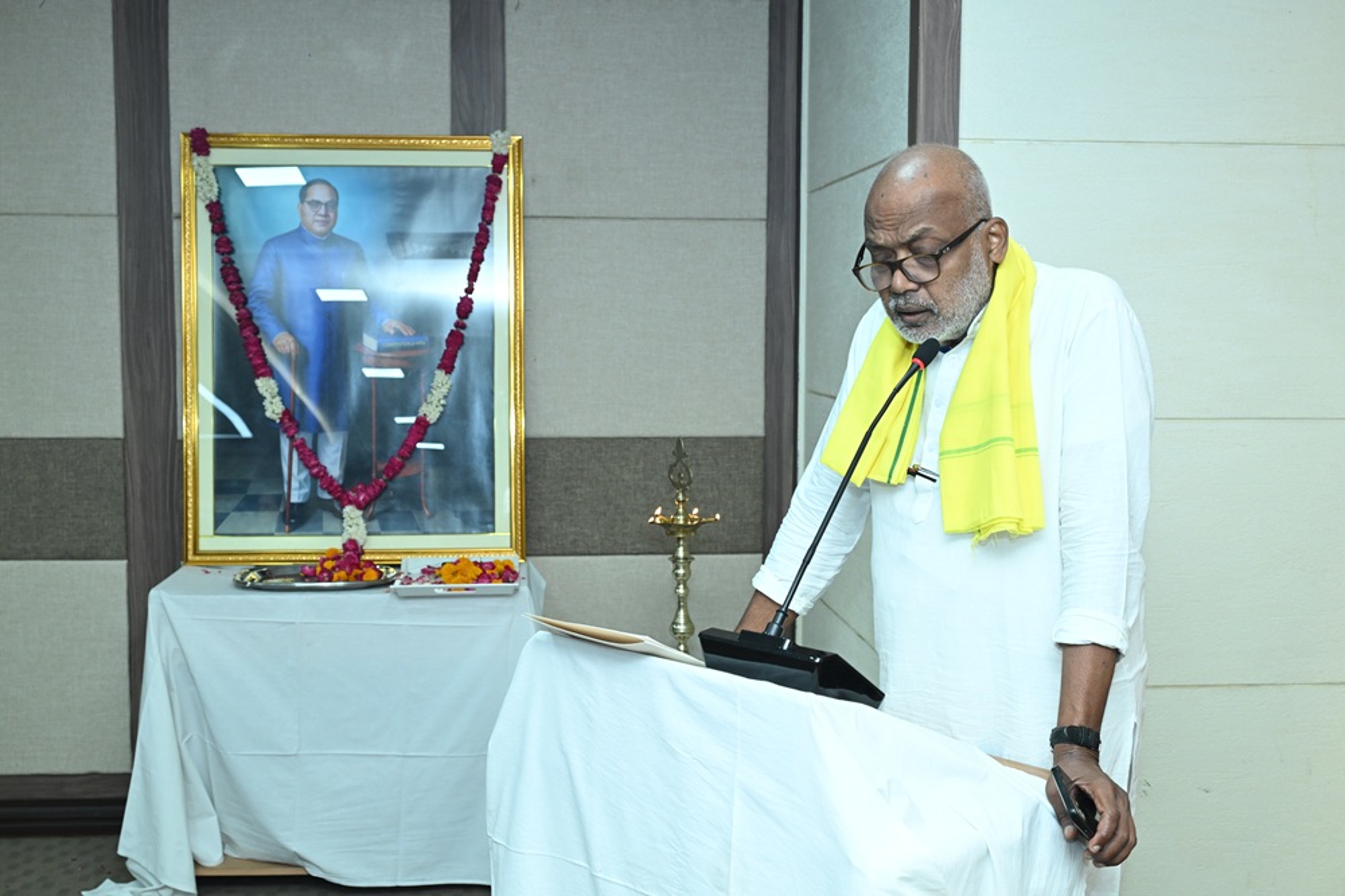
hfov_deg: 46.4
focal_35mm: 42
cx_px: 672
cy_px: 448
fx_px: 1569
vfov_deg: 31.9
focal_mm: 42
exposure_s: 1/160
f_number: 5.6
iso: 1600
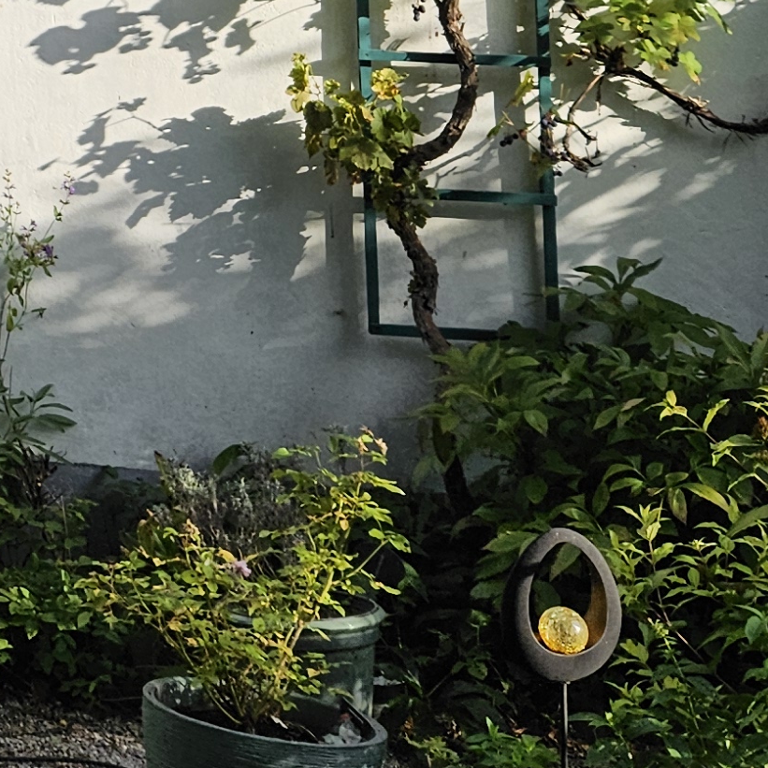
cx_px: -579
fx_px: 2485
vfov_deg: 16.2
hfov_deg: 15.3
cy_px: -350
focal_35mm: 99
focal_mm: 5.4
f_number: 1.8
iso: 32
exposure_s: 1/1480
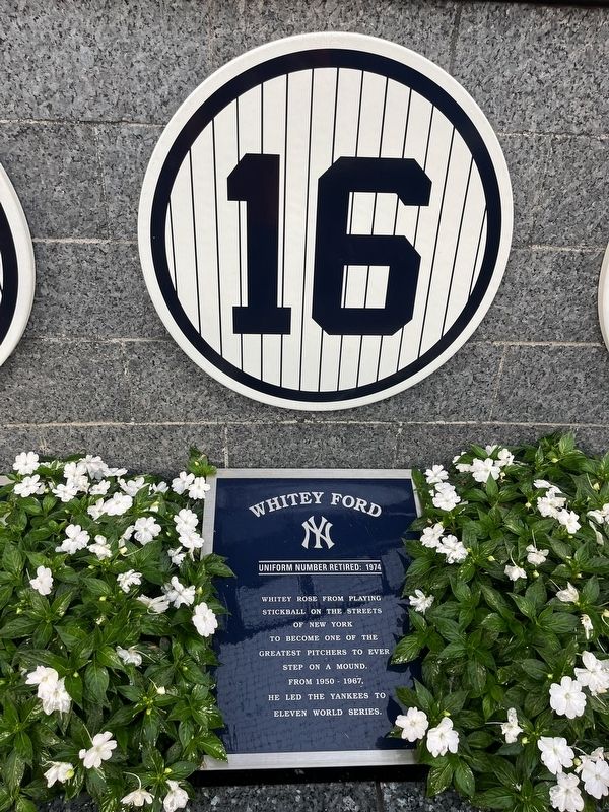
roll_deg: -3.6
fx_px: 610
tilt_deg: -28.4
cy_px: 406
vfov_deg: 67.3
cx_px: 304
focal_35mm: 26
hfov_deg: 53.1
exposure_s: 1/145
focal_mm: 5.1
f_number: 1.6
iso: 32
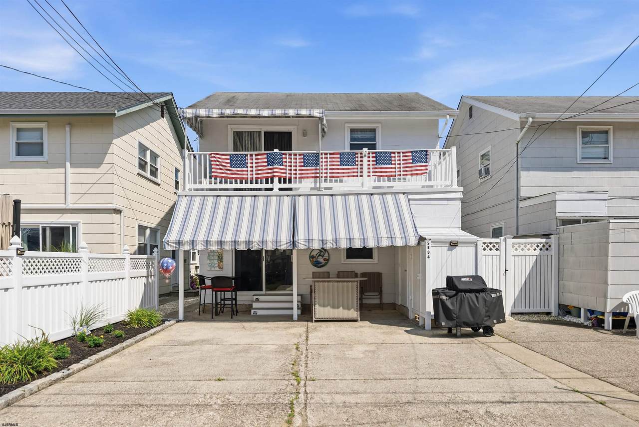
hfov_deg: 77.5
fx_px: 398
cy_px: 214
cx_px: 320
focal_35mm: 22
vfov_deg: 56.4
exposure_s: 1/1600
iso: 640
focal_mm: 22.4
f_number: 7.1
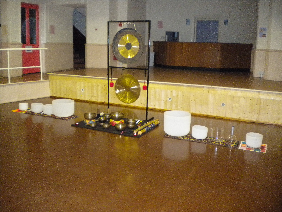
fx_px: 285
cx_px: 141
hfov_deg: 52.6
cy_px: 106
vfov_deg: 40.7
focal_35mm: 35
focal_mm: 6.3
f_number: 3.1
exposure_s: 1/30
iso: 800
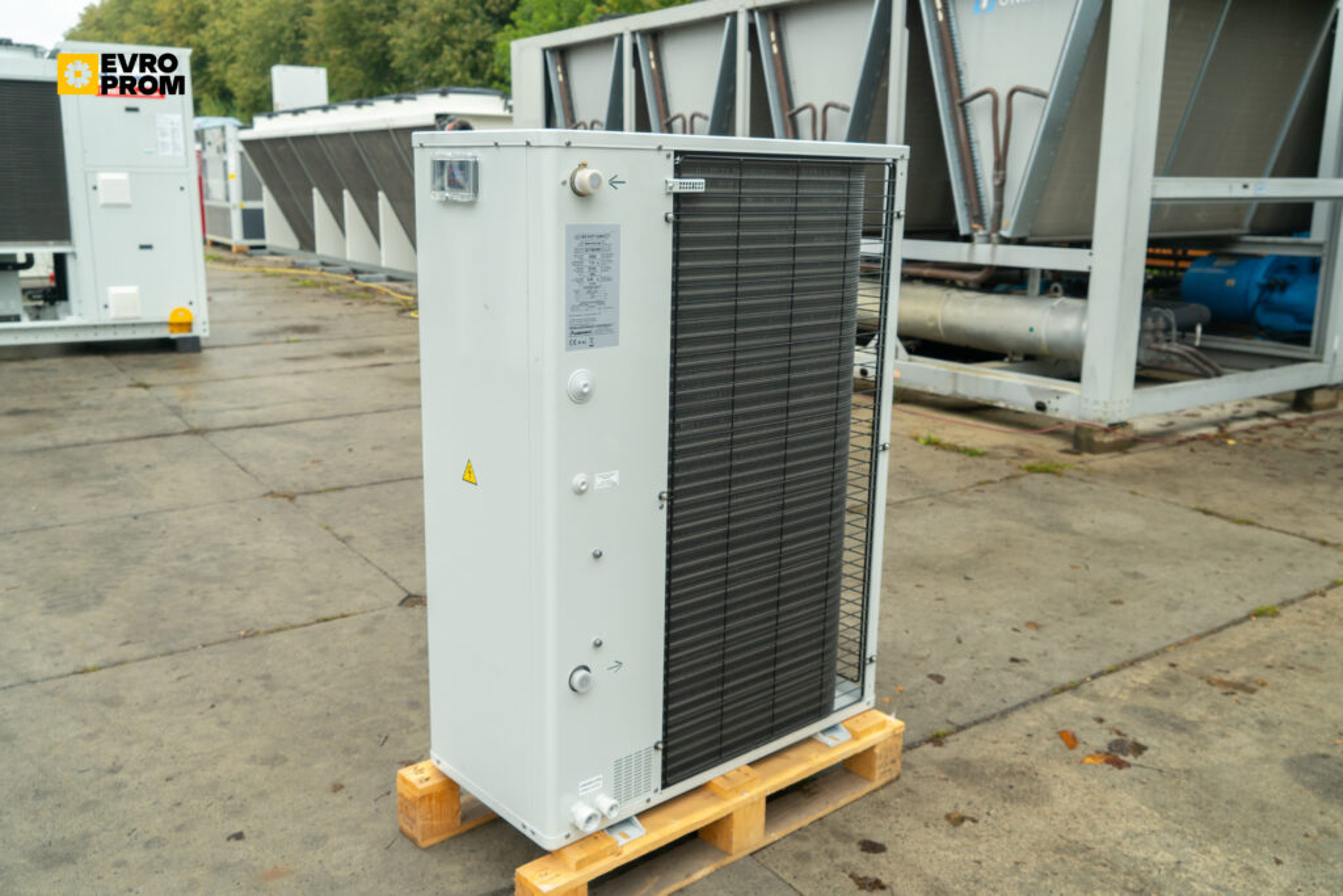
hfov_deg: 61.9
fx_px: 1119
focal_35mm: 30
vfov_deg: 43.6
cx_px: 672
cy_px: 448
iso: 400
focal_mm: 30
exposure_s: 1/80
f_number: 6.3
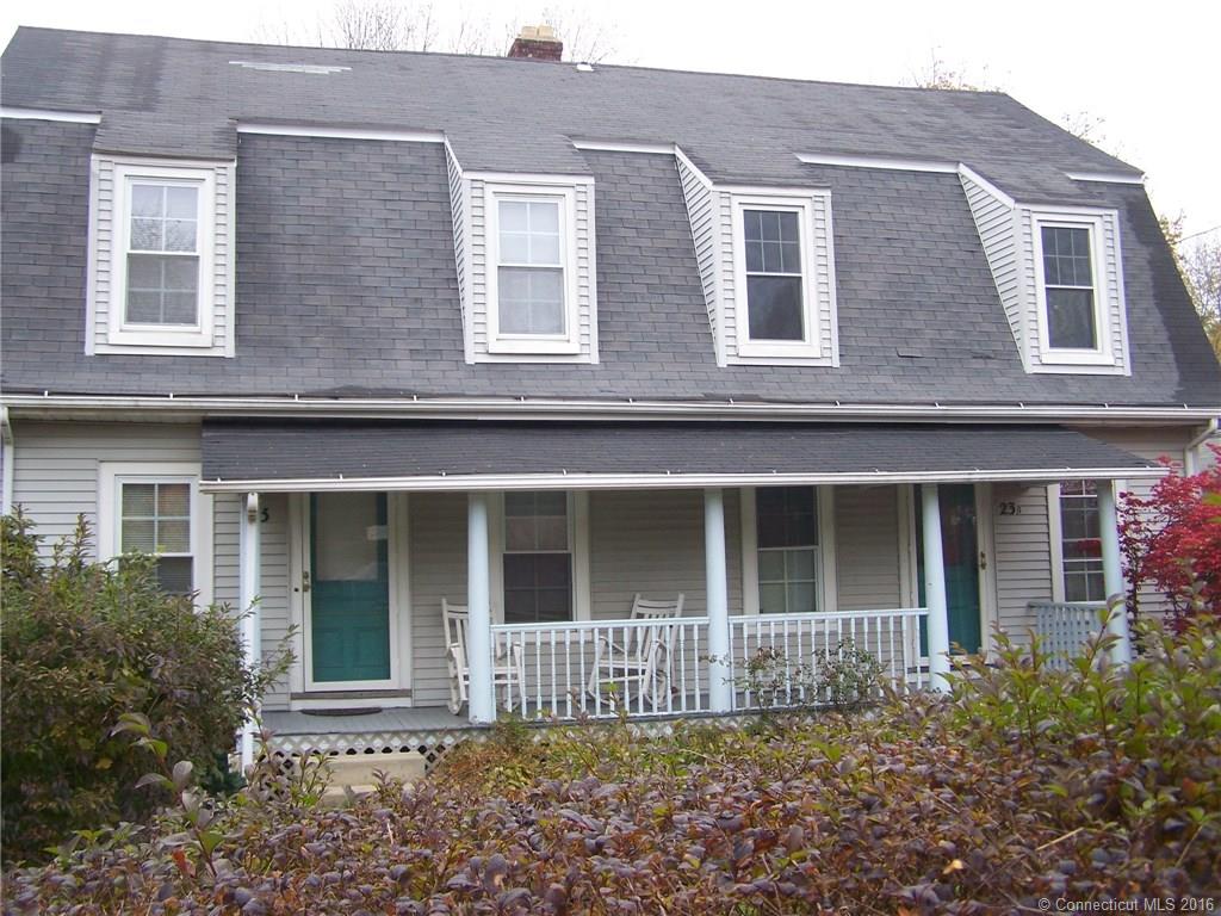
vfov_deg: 37.7
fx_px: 1340
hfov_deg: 49.0
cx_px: 610
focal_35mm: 38
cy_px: 458
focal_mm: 6.3
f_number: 2.8
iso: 80
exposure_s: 1/60
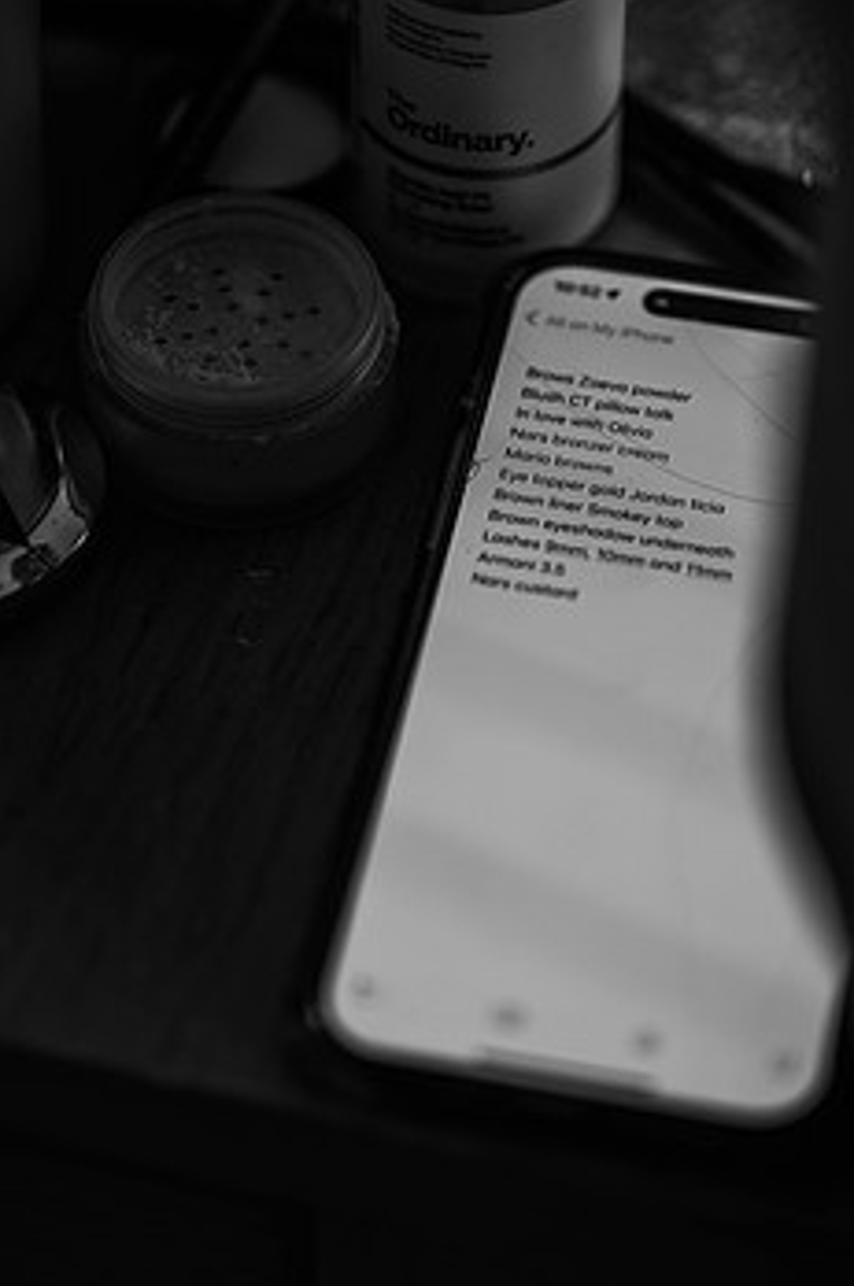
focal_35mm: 110
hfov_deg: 12.4
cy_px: 680
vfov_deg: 18.6
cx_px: 549
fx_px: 3926
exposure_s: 1/200
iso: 125
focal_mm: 85
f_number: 1.8
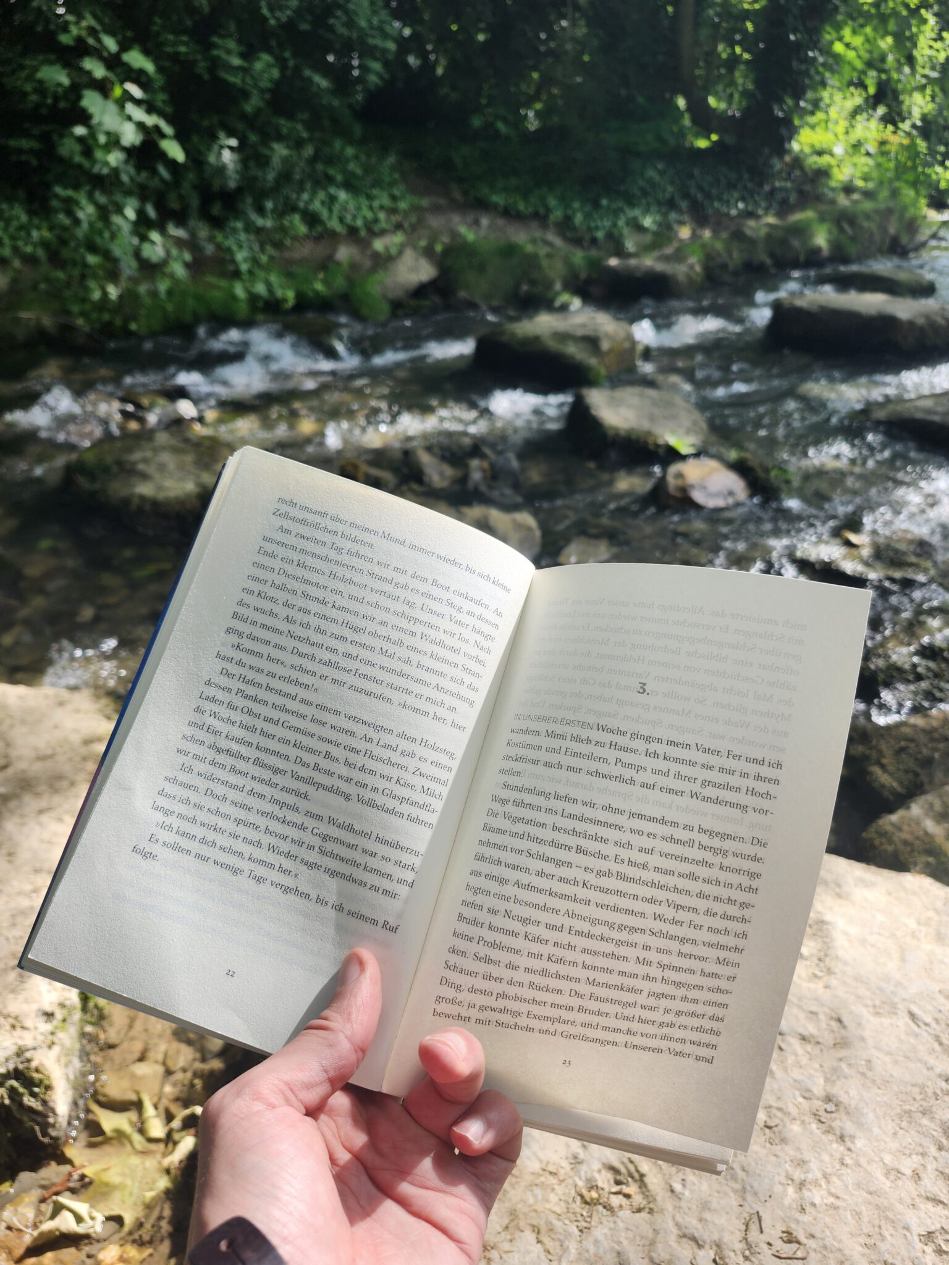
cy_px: 632
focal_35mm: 23
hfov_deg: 58.9
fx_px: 841
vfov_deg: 73.9
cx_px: 474
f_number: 1.8
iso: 25
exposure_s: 1/351
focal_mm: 5.54
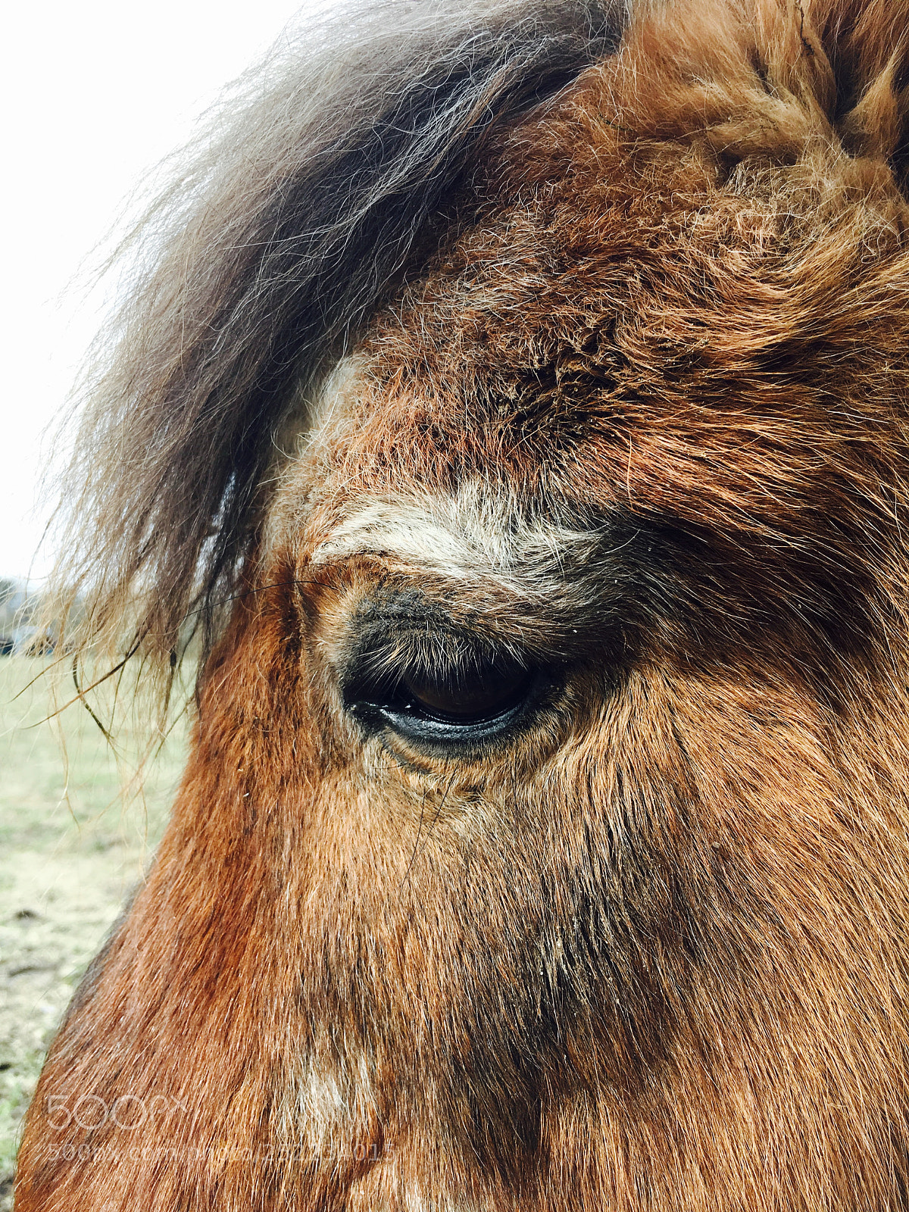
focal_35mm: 29
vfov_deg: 61.7
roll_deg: +0.9
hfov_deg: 48.2
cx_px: 454
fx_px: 1015
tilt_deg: +0.8
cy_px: 606
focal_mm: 4.15
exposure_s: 1/323
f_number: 2.2
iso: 25
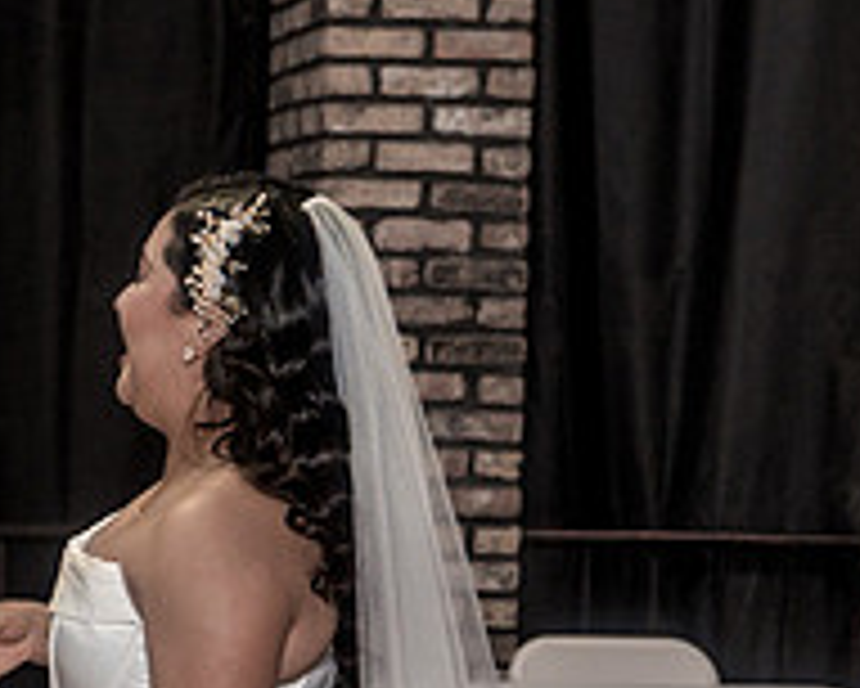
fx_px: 3336
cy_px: 641
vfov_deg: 11.7
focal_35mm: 131
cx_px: -113
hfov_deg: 14.3
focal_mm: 46
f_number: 4
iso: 2000
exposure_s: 1/250
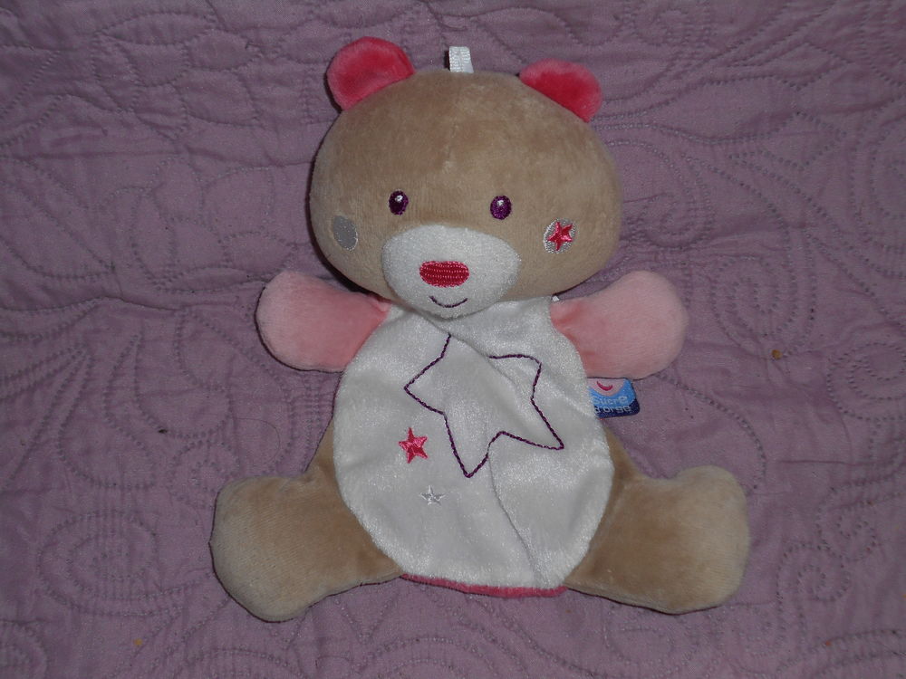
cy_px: 340
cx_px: 453
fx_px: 1309
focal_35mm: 50
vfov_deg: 29.1
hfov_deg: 38.2
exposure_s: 1/60
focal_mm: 8.8
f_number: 4.5
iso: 80
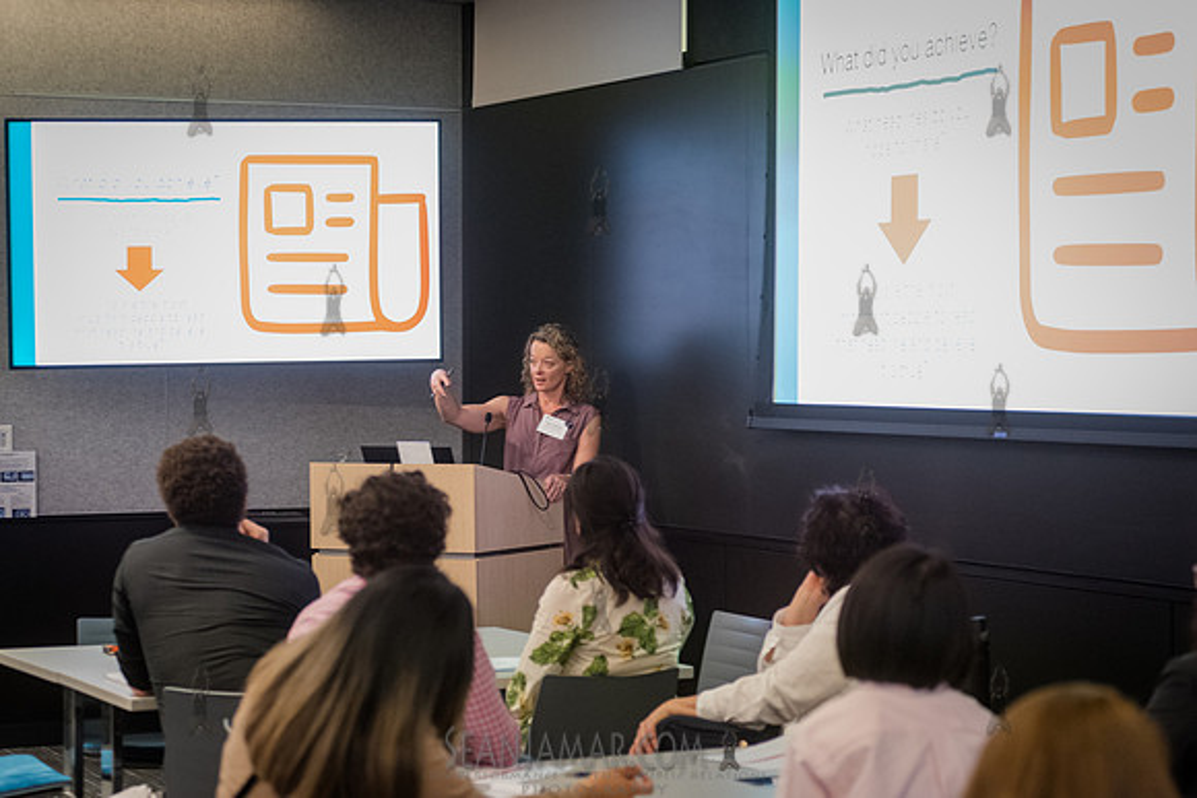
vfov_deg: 16.7
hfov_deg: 24.9
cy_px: 399
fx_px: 2714
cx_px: 598
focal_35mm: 82
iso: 6400
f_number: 3.5
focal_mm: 80
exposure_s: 1/200
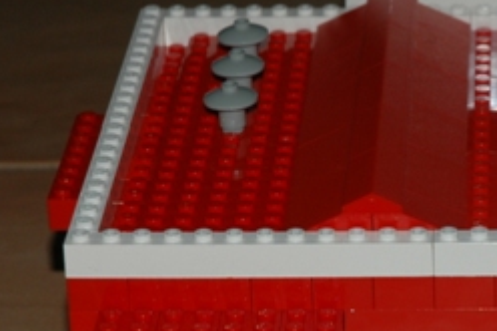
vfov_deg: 5.9
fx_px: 3201
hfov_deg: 8.8
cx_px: 503
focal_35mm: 232
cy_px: 259
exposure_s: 1/60
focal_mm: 60
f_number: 9
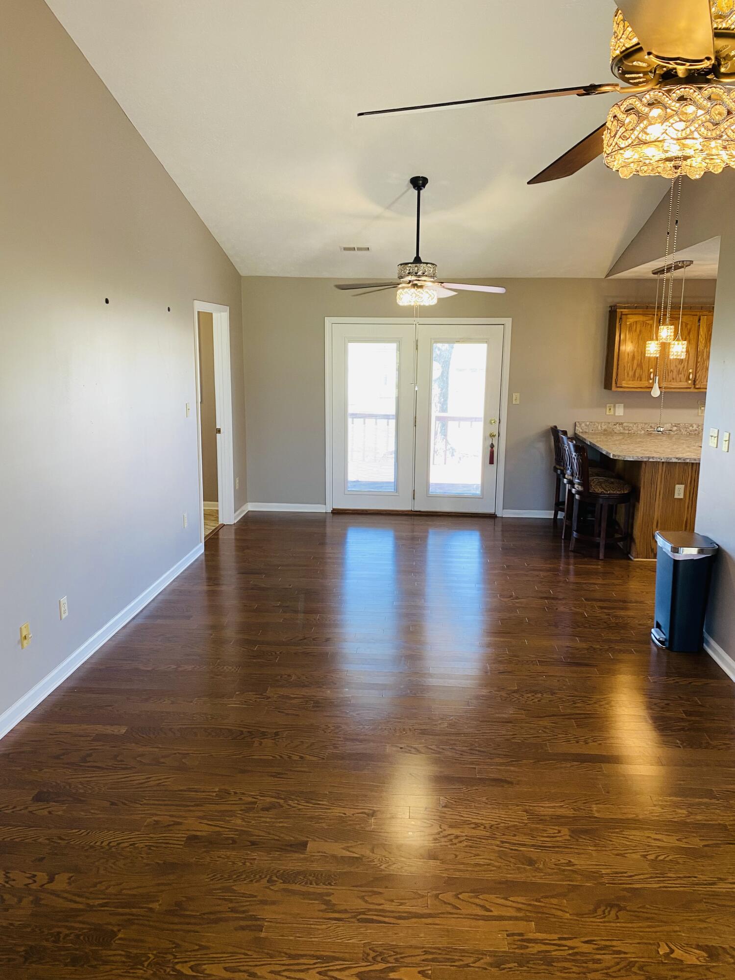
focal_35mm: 26
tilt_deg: -11.2
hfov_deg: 53.1
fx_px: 736
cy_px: 490
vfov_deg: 67.3
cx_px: 368
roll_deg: -0.3
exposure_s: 1/60
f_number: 1.8
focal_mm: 4.25
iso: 100
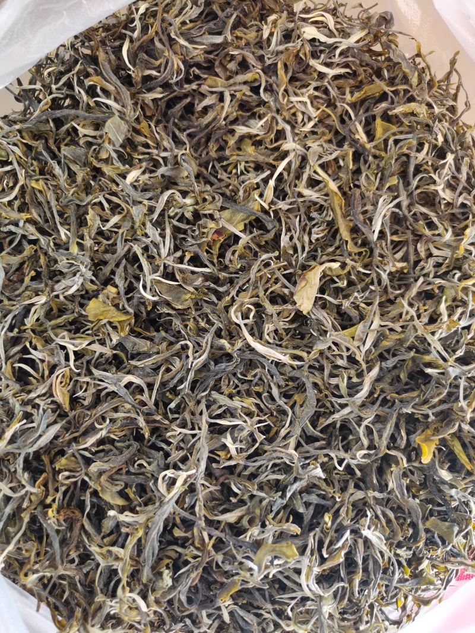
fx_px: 494
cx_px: 238
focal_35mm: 27
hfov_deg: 51.3
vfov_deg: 65.3
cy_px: 316
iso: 320
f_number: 1.8
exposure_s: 1/50
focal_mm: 5.58
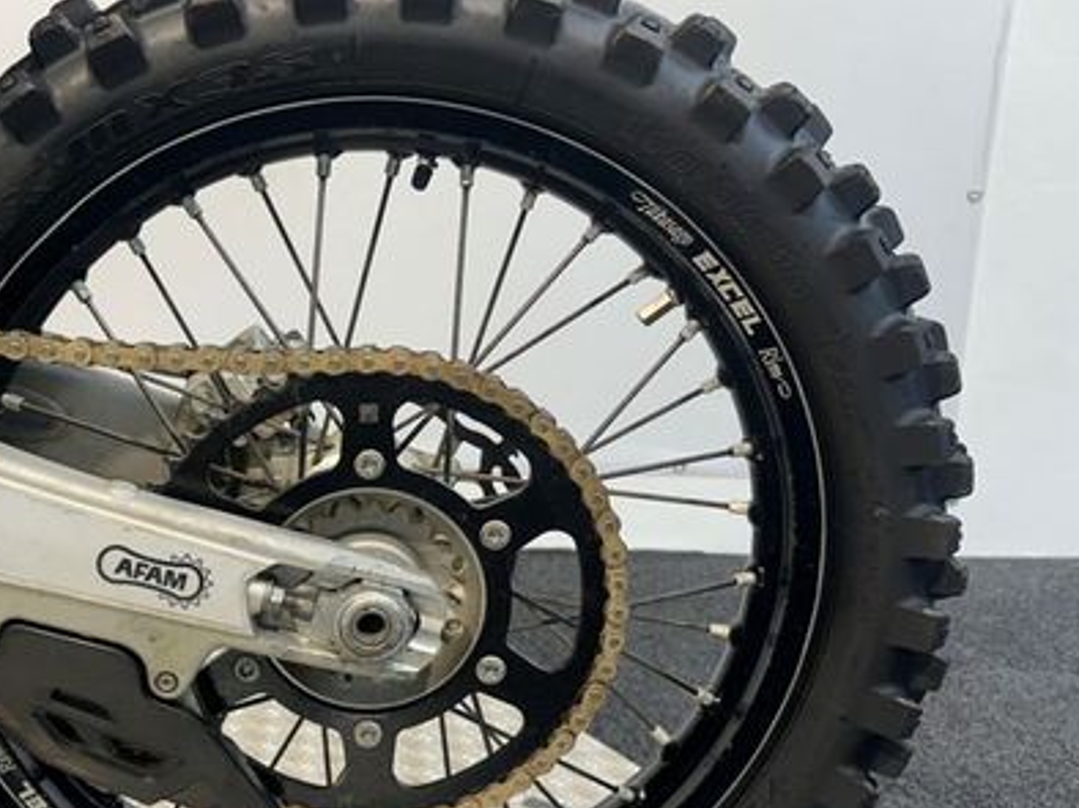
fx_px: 1215
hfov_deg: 46.6
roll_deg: +0.0
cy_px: 479
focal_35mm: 39
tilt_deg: -14.4
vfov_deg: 36.7
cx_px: 309
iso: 100
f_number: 1.78
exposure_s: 1/100
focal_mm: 6.86
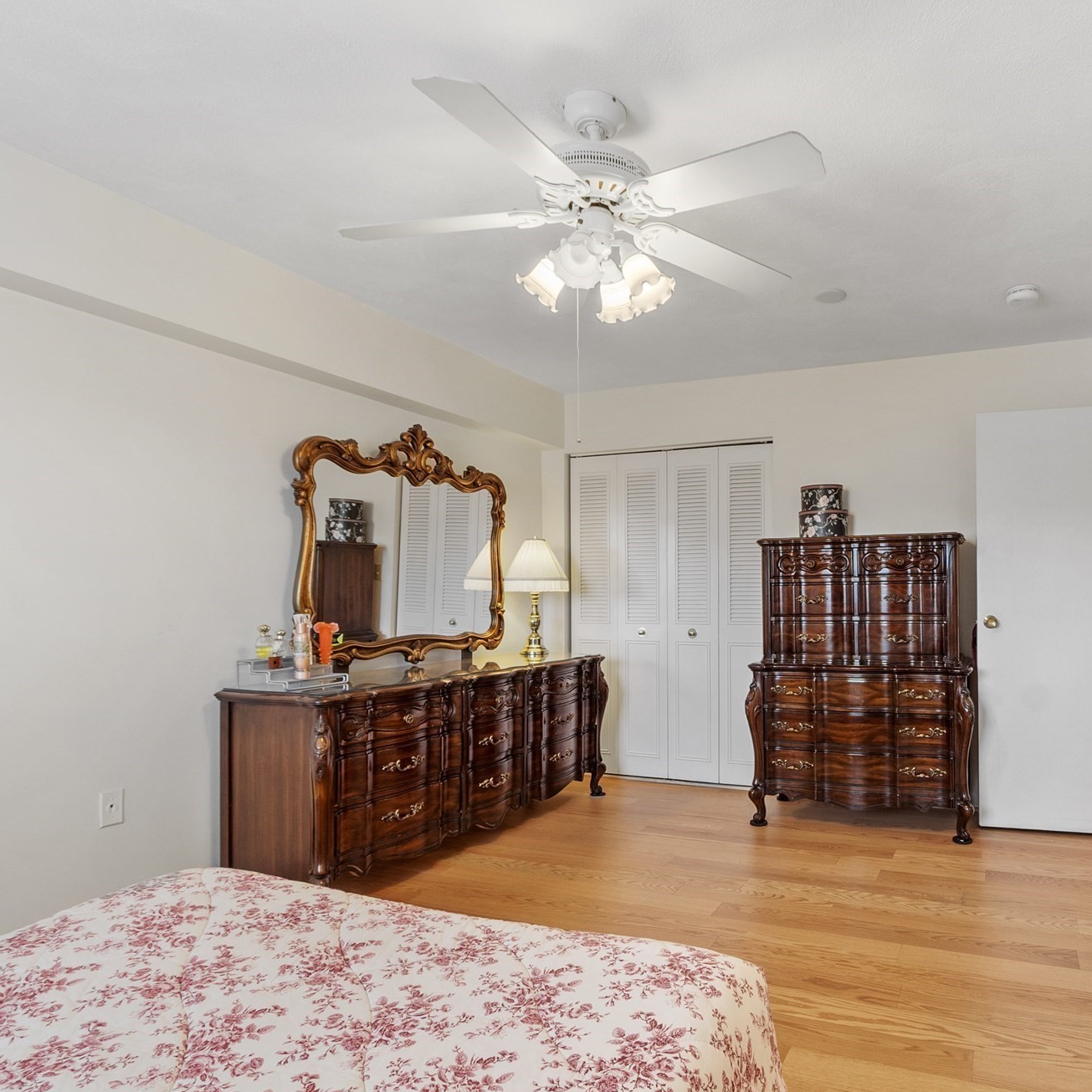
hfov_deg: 71.4
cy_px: 569
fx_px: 714
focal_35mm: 20
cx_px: 773
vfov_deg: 74.8
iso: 320
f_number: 8
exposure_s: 1.6
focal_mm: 10
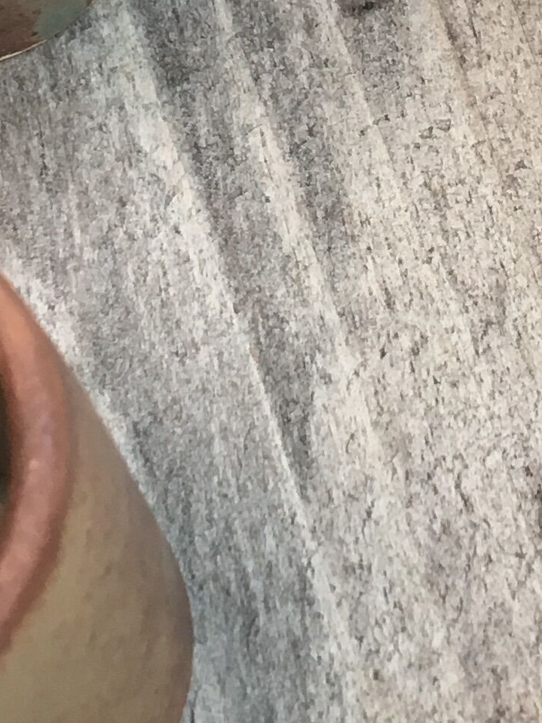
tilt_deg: -61.3
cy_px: -120
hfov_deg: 12.0
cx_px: 528
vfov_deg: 15.6
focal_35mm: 122
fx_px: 2546
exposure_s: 1/33
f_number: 2.2
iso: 64
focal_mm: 4.15
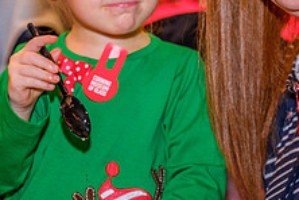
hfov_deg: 10.2
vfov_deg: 6.8
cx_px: 201
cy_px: -34
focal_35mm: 201
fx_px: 1669
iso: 1600
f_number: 2.8
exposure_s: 1/125
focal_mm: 51.6
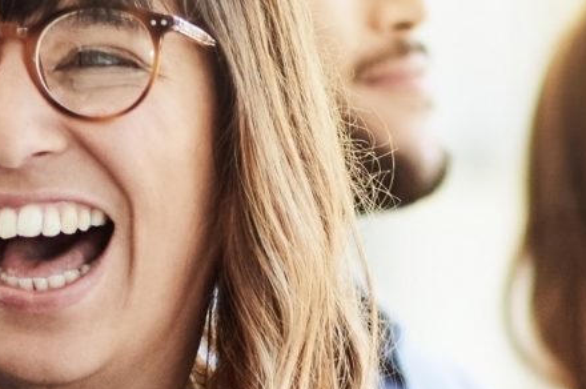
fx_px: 8046
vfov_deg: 2.8
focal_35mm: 495
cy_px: 580
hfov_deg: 4.2
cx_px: -37
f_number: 1.8
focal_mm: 85
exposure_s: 1/1250
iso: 640
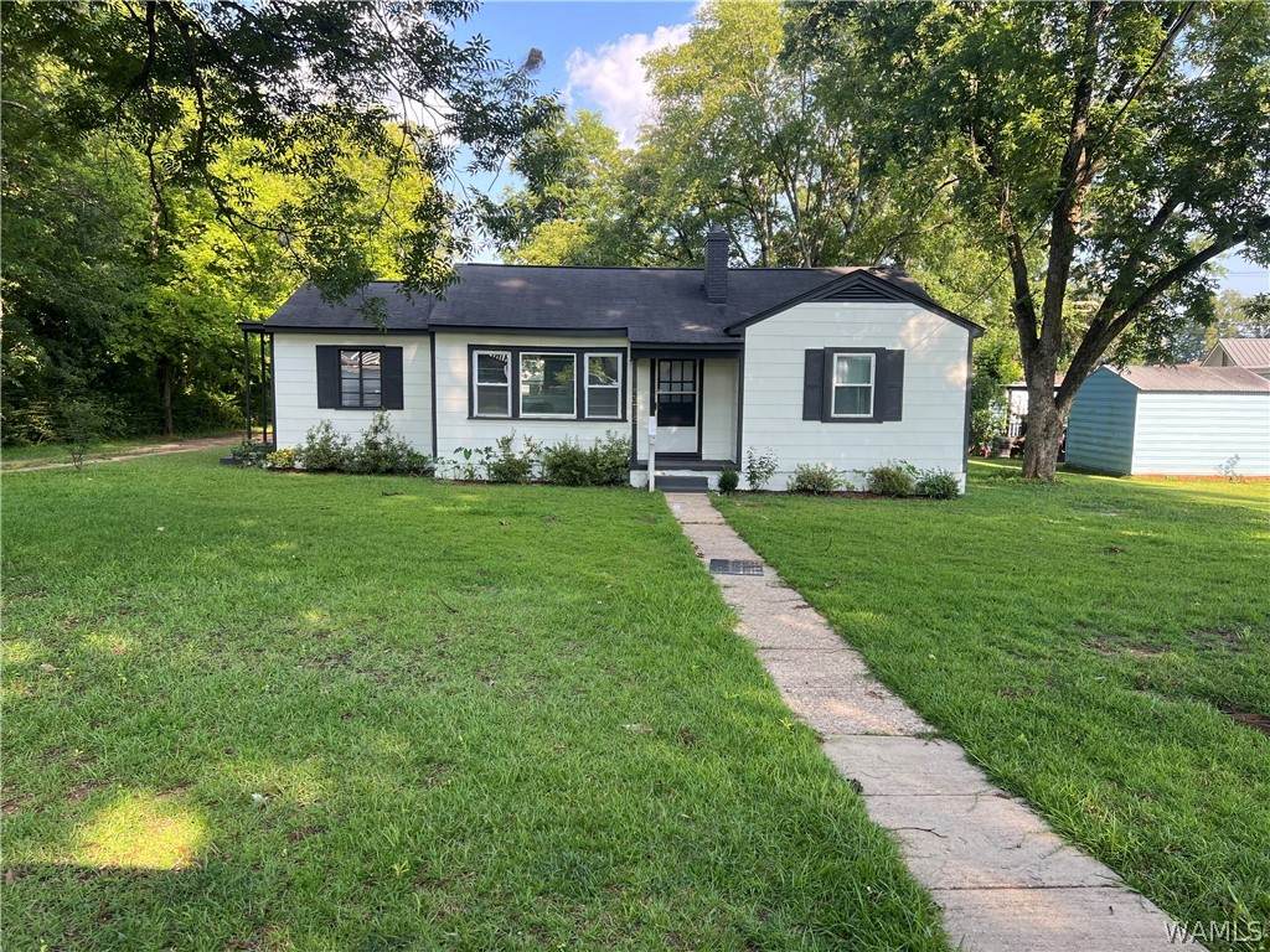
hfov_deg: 67.3
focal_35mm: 26
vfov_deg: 53.1
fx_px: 954
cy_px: 476
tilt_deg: -7.2
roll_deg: -0.5
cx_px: 635
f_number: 1.5
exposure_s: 1/473
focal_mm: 5.7
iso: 50
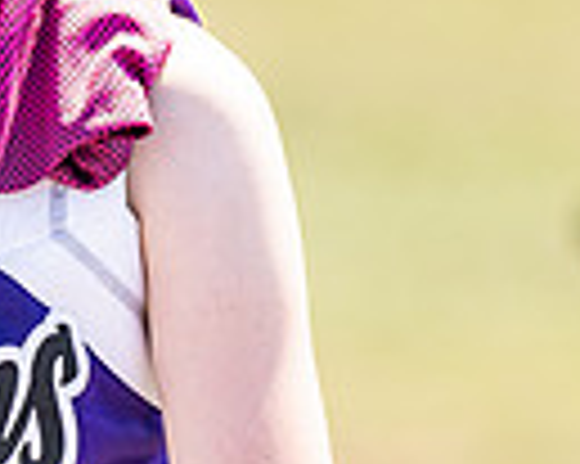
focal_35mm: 695
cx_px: -78
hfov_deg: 2.8
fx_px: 11921
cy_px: -86
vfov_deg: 2.2
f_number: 2.8
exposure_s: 1/1600
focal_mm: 127
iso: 160
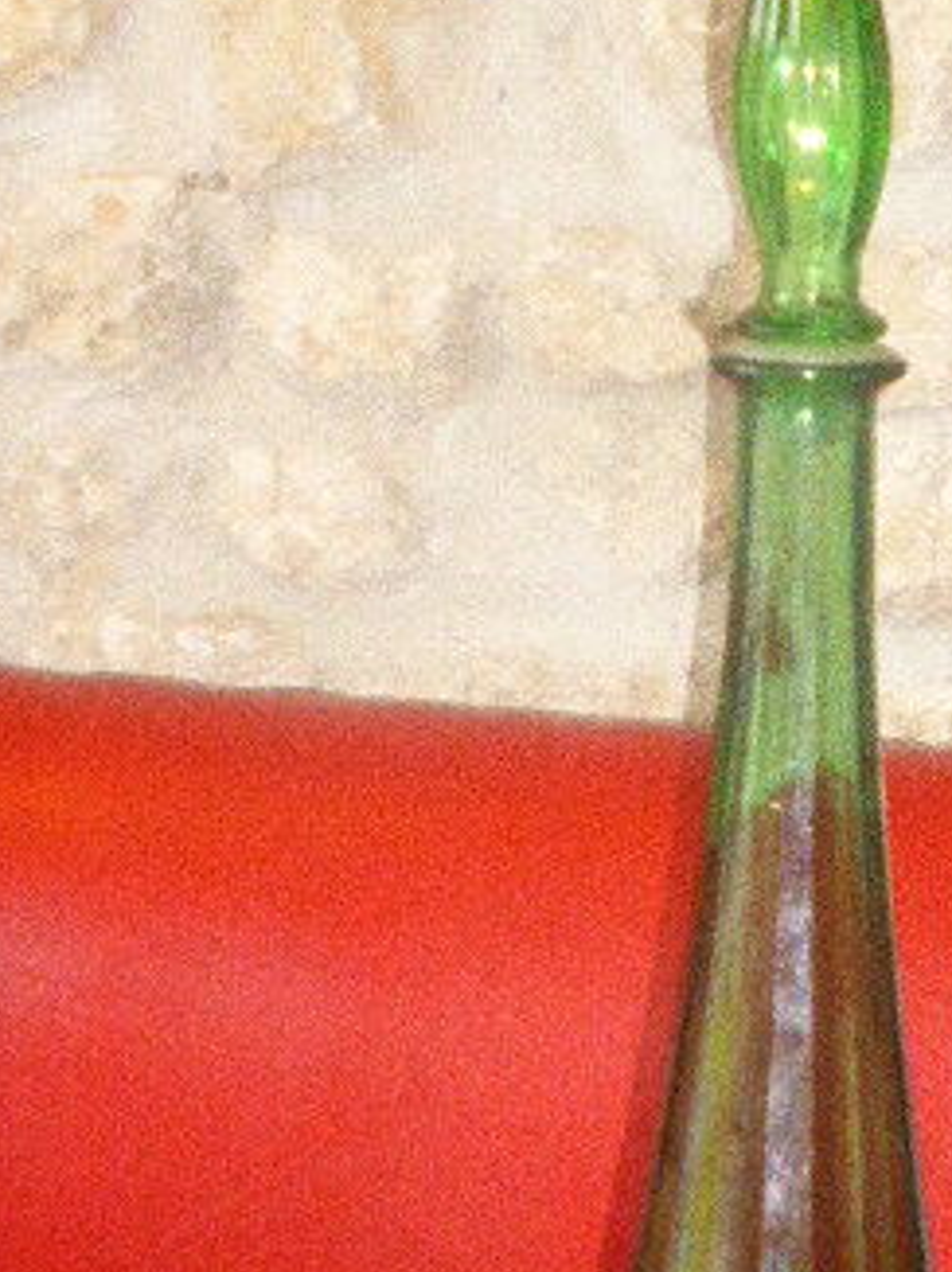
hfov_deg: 5.2
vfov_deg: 7.0
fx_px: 10464
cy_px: 784
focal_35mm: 285
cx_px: 890
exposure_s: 1/60
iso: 1250
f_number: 5.4
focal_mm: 25.9
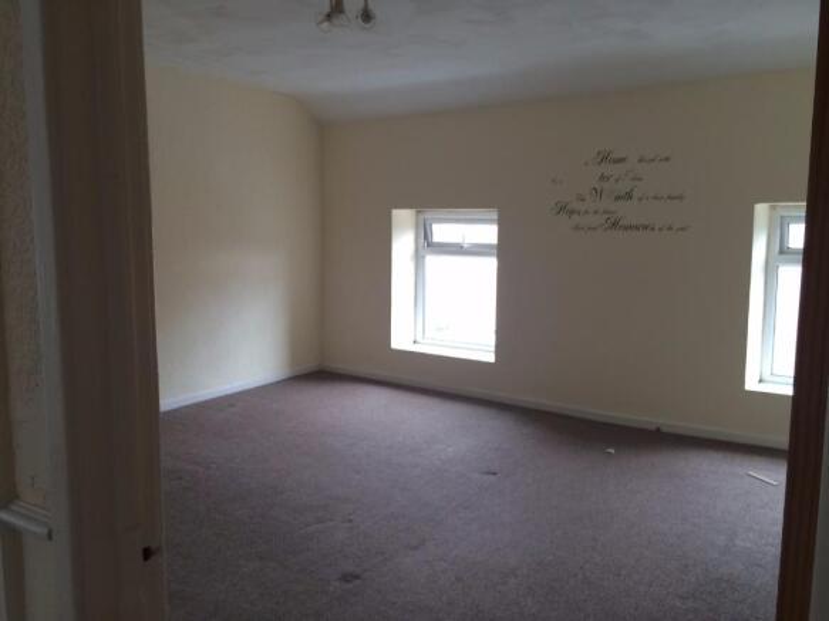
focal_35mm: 29
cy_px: 310
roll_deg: -0.4
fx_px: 694
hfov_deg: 61.7
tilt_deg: -6.2
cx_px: 414
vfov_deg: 48.2
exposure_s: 1/33
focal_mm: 4.15
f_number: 2.2
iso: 50
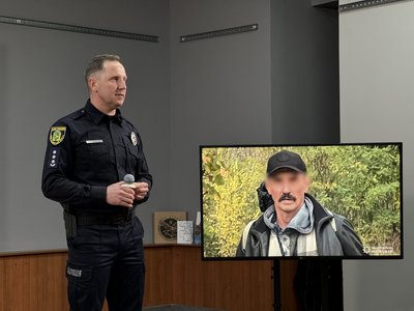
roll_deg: +0.5
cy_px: 156
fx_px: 921
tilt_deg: +3.1
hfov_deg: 25.3
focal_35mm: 77
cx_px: 207
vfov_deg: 19.1
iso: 160
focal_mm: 9
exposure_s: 1/50
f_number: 2.8
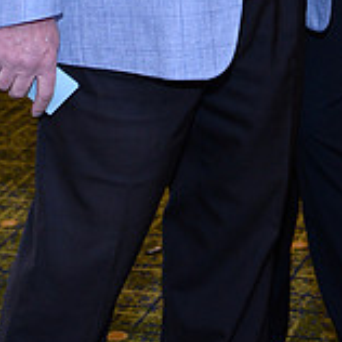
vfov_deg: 8.4
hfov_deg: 8.7
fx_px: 2258
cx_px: 254
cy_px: -249
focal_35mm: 202
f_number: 4.5
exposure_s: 1/250
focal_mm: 65
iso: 1250
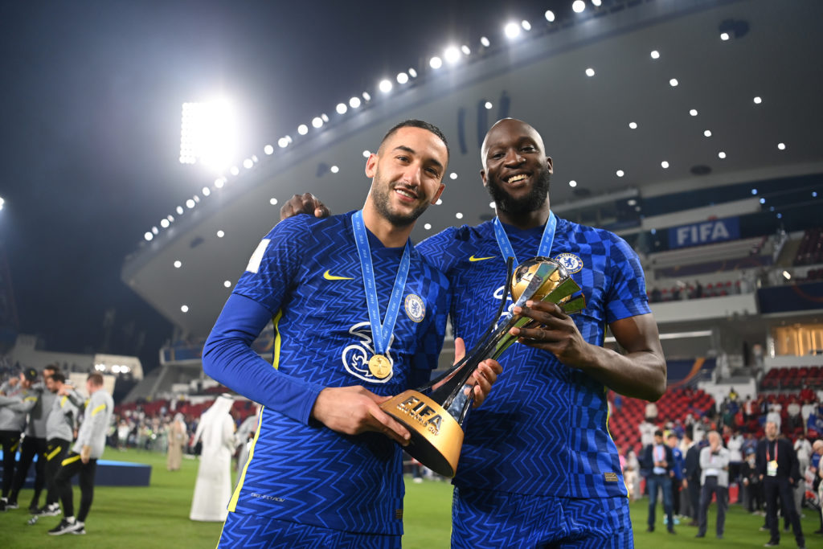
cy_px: 274
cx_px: 412
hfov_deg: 63.7
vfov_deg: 45.0
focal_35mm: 29
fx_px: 663
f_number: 2.8
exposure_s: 1/1250
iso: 1600
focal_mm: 29
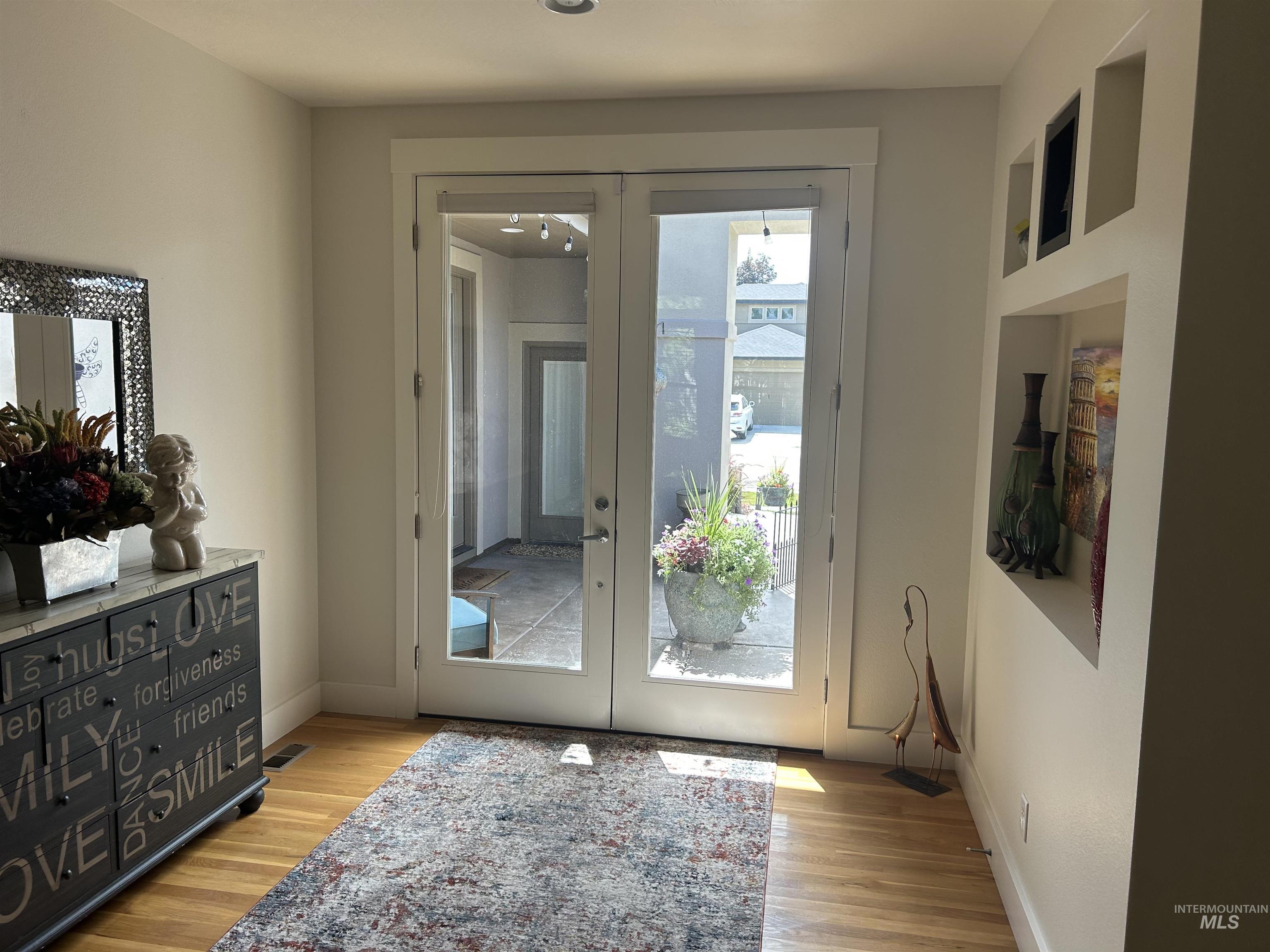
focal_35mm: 26
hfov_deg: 67.3
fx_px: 954
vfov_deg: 53.1
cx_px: 635
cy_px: 476
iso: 40
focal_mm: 5.7
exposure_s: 1/233
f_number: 1.5
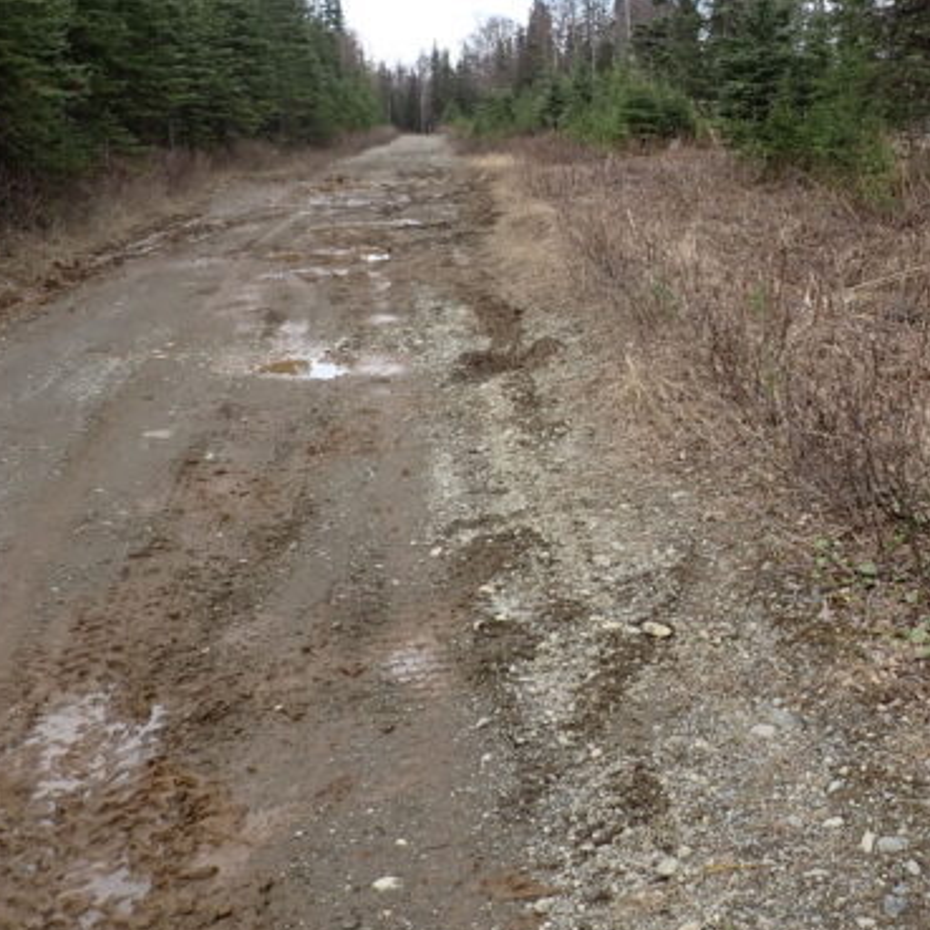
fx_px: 1398
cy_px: 239
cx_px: 774
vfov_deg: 36.0
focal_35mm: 46
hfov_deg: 35.3
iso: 100
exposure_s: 1/640
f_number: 2.8
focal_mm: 4.5
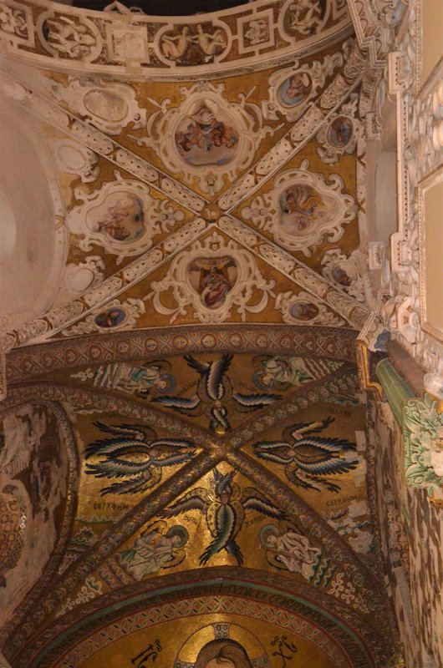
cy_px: 334
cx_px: 222
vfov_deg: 49.6
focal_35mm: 39
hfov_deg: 34.1
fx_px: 723
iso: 6400
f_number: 8
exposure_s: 1/60
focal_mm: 26
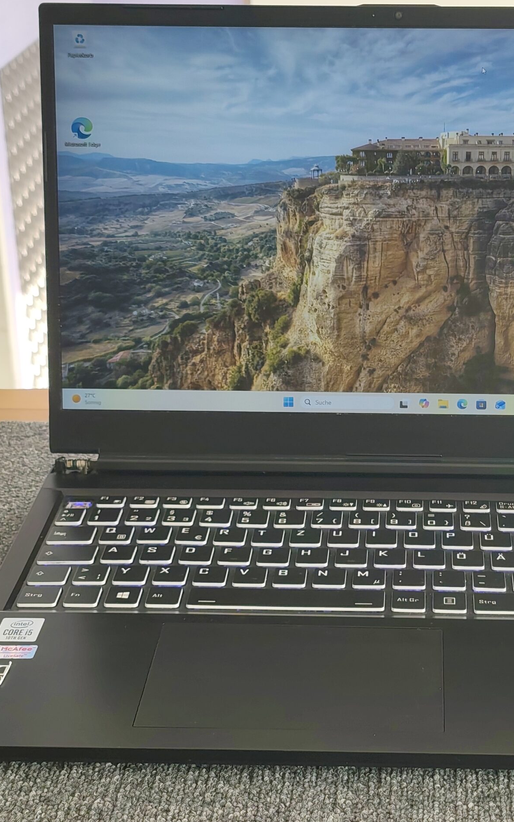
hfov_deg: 19.6
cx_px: 387
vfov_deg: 31.1
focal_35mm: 66
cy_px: 415
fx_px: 1479
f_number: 1.7
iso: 80
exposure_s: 1/100
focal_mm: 6.07
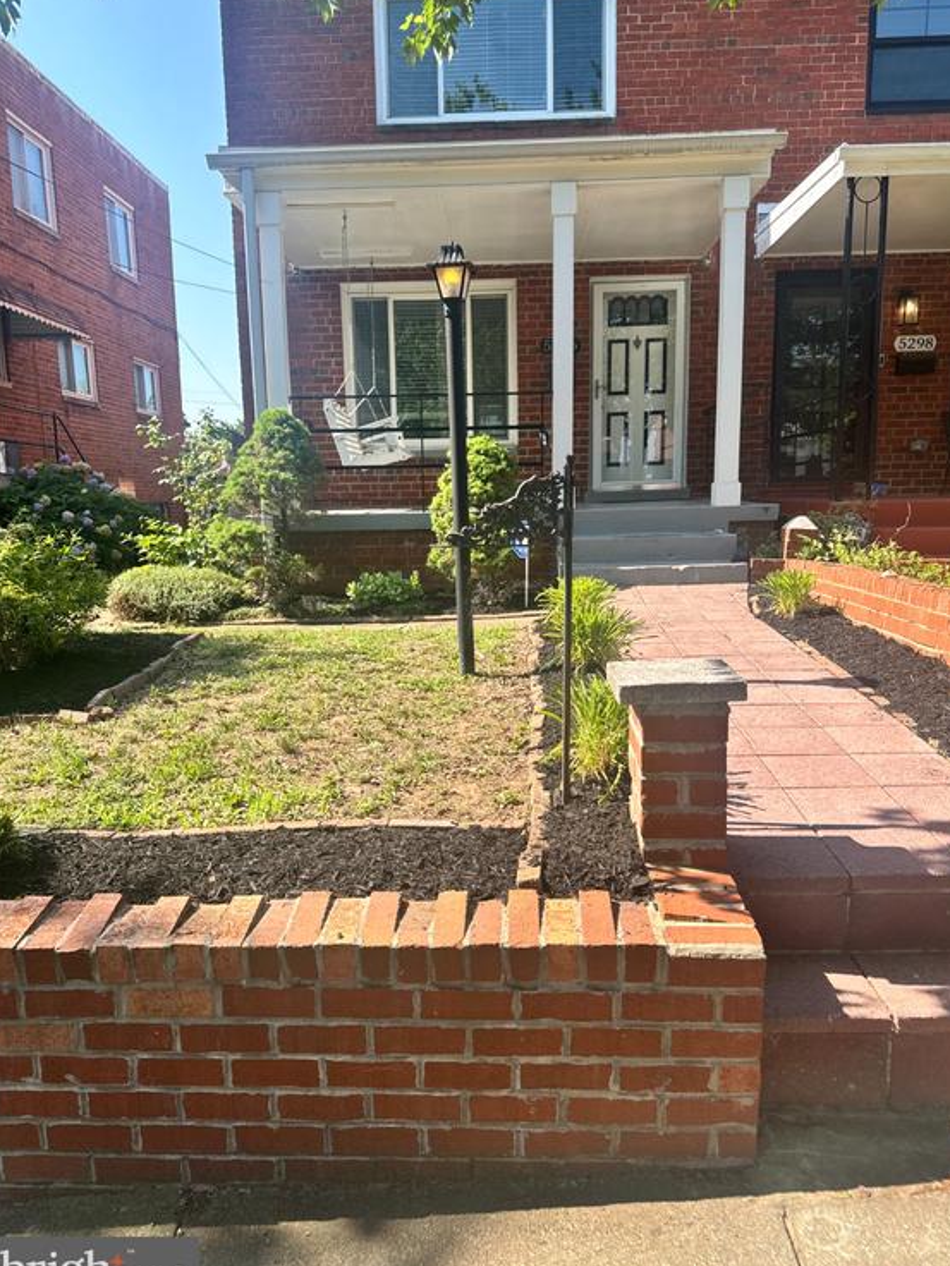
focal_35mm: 25
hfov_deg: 54.9
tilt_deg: -9.4
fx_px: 915
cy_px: 648
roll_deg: +1.0
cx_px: 479
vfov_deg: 69.4
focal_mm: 6.76
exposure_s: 1/1395
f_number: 1.78
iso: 80
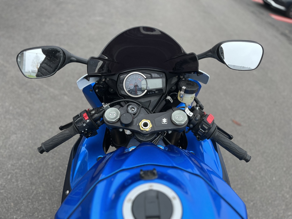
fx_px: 219
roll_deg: -13.9
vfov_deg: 53.1
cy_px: 110
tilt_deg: -39.6
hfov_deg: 67.3
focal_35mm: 26
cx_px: 146
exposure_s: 1/122
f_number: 1.6
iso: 80
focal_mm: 5.1
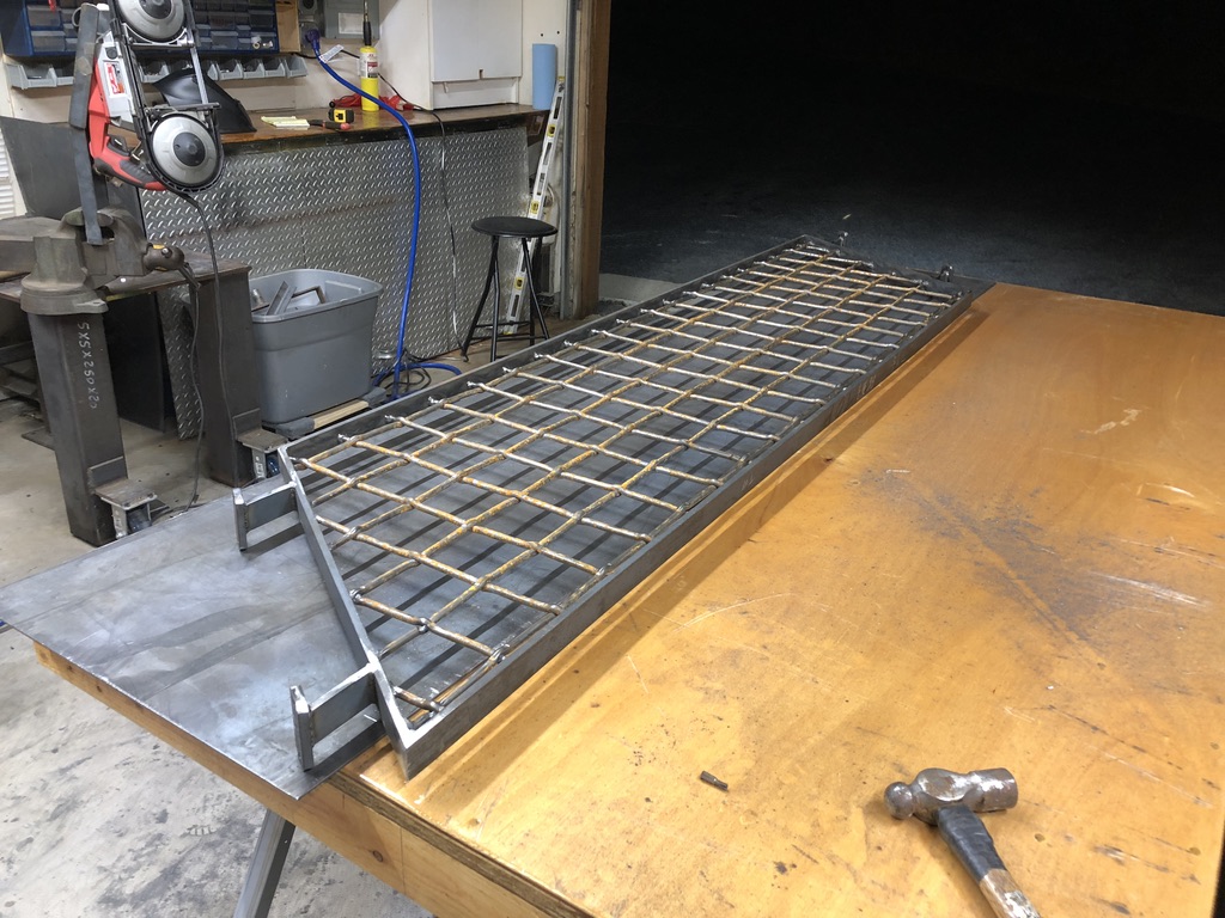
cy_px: 459
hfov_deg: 63.4
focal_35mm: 28
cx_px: 612
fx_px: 991
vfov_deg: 49.7
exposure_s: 1/15
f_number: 1.8
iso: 40
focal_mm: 4
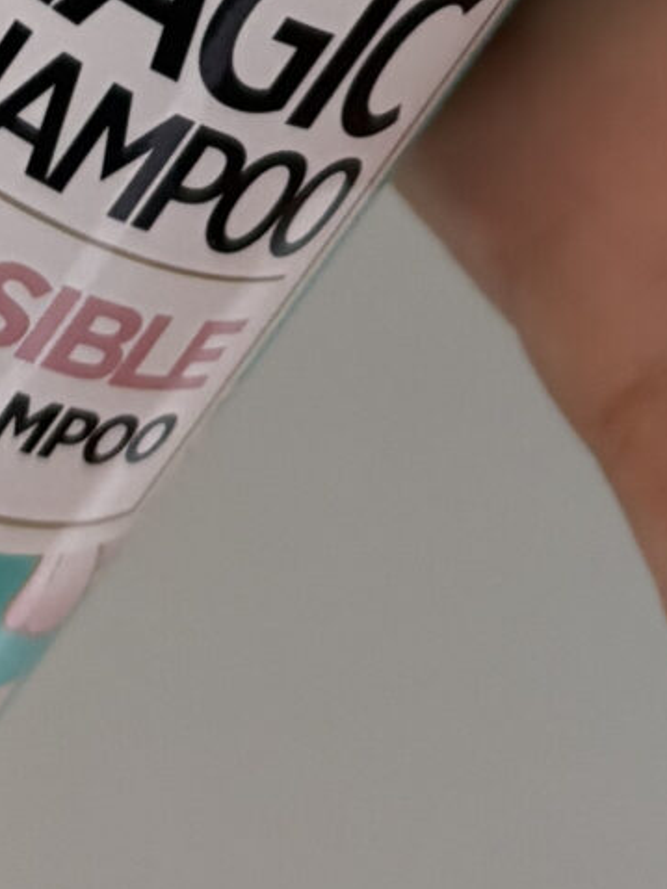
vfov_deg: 12.5
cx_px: 412
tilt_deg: -11.9
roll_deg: -3.3
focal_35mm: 139
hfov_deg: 10.7
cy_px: -869
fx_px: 3573
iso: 200
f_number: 1.6
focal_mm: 5.96
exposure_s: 1/60
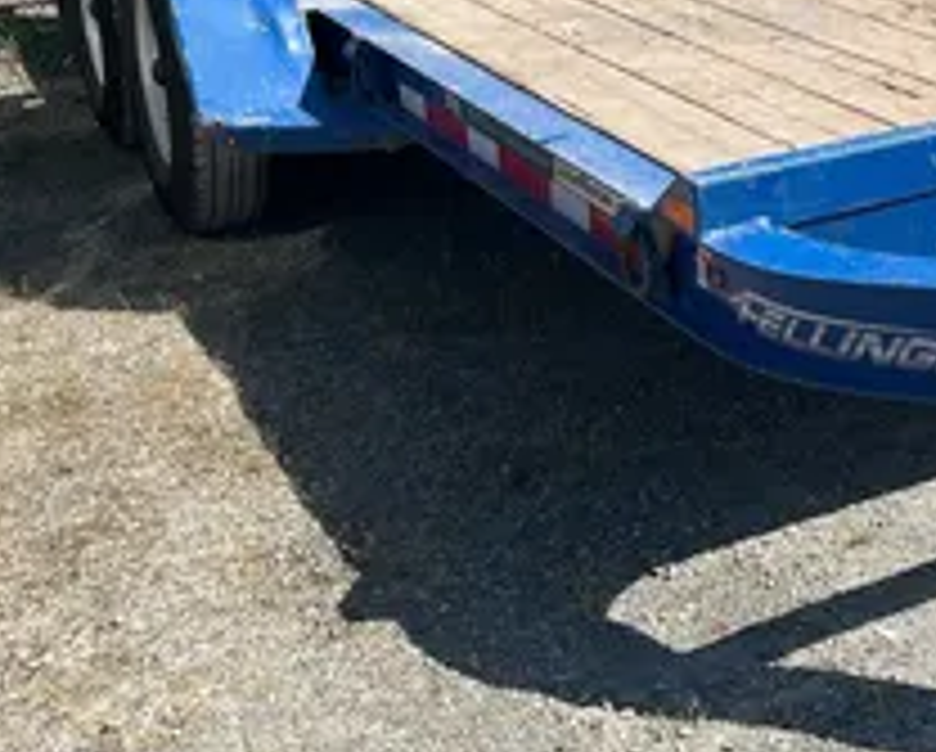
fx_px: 1859
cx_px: 1120
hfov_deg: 25.4
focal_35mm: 67
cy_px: -43
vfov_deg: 21.8
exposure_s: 1/2688
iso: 50
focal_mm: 5.1
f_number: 1.6
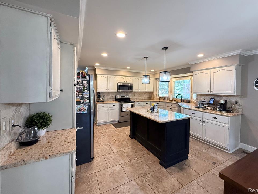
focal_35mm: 15
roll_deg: -0.4
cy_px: 91
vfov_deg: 81.7
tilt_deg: -0.2
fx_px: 112
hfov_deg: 98.0
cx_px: 137
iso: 250
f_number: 2.2
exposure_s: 1/120
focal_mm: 2.22
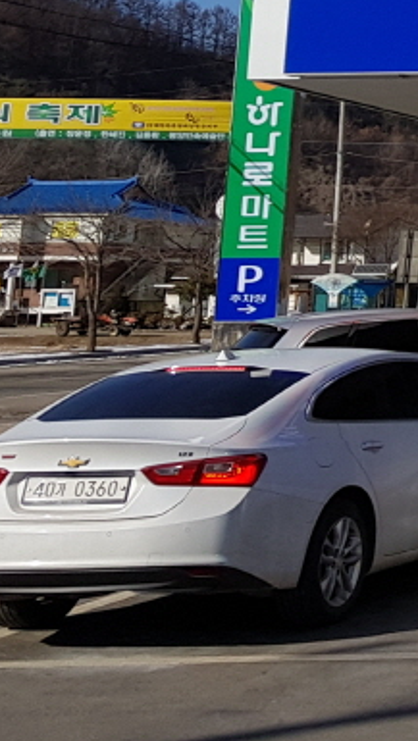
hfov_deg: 10.6
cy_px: -70
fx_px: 1751
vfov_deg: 22.6
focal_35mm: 89
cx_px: 1152
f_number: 1.7
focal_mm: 4.3
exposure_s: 1/3040
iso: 40
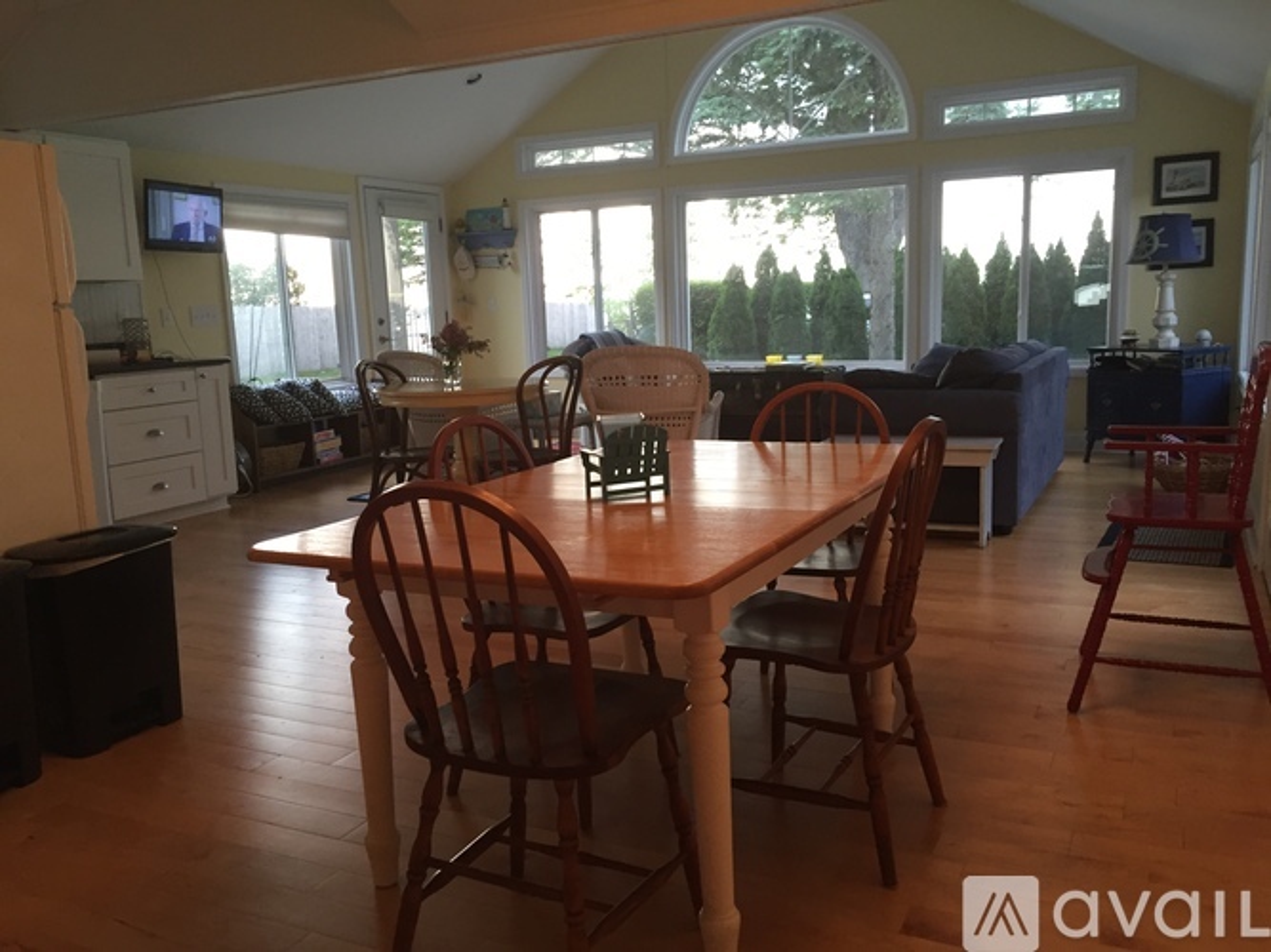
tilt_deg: -9.7
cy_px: 476
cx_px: 636
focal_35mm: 29
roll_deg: +1.0
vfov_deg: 48.2
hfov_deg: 61.7
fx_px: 1065
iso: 100
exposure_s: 1/30
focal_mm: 4.15
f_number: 2.2
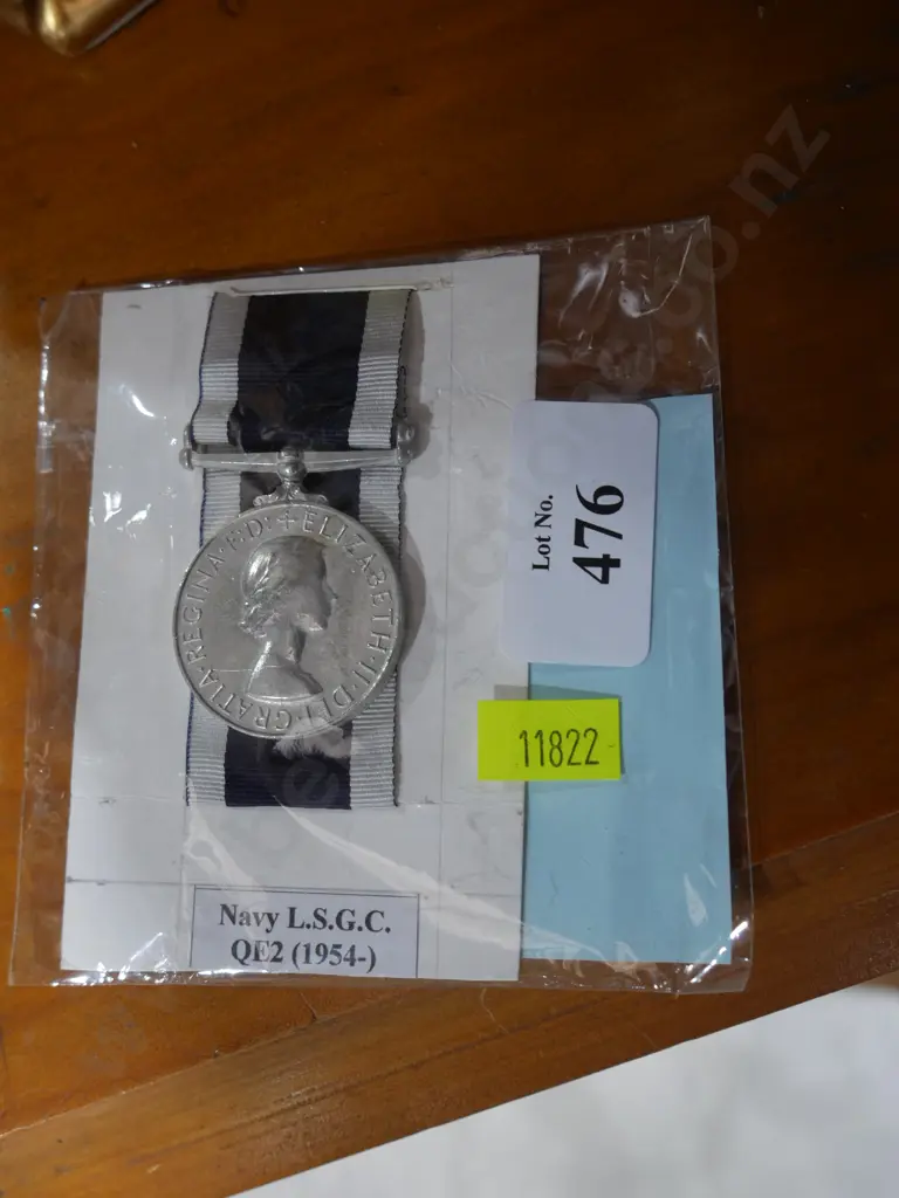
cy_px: 599
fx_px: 1177
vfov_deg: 54.0
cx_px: 450
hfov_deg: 41.8
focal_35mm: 34
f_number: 4
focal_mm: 17
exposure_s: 1/60
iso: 500
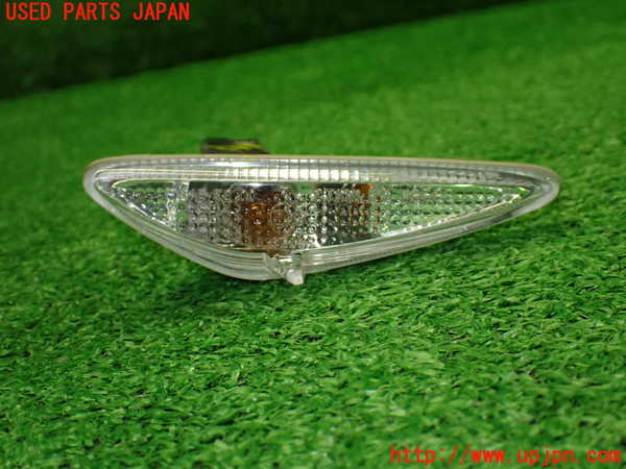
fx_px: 796
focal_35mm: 44
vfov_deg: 32.9
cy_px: 234
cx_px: 313
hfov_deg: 42.9
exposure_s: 1/160
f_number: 2.9
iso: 640
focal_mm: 7.84
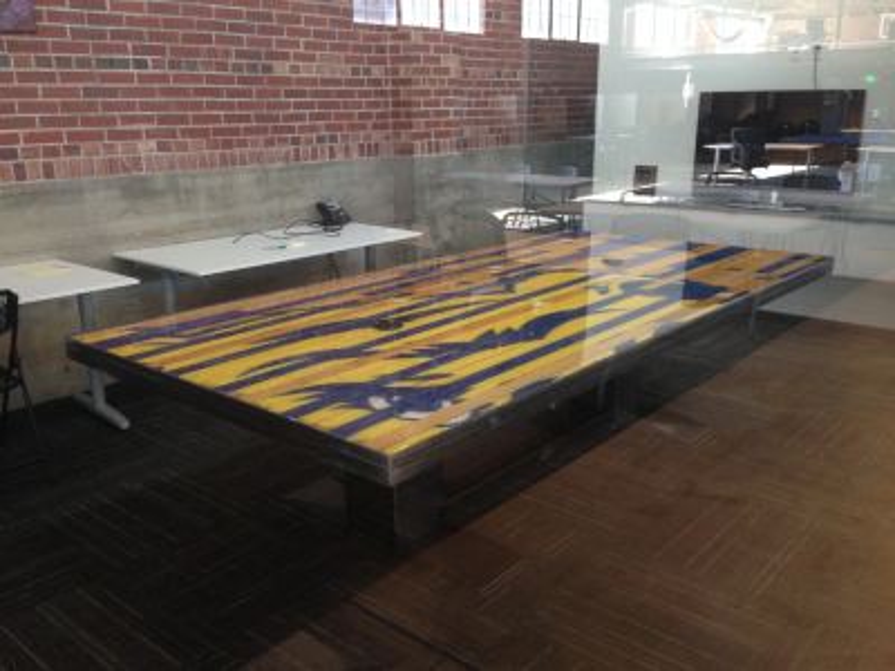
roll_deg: +0.0
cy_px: 336
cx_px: 448
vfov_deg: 42.9
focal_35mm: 33
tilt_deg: -15.9
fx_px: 853
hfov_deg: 55.4
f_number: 2.4
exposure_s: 1/20
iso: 125
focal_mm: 4.12
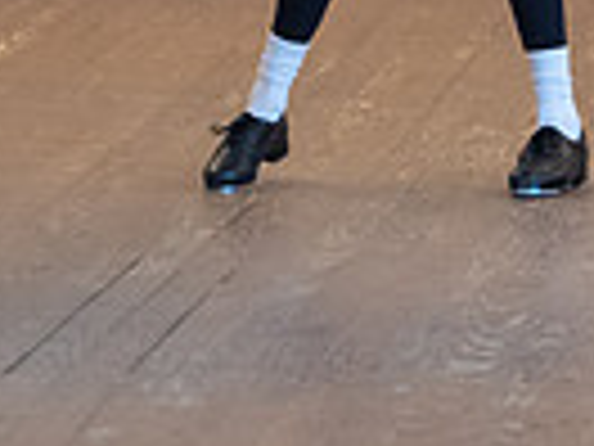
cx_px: 456
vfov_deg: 3.7
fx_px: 6830
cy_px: -366
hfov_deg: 5.0
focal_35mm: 398
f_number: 2.8
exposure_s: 1/200
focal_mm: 75
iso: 1600
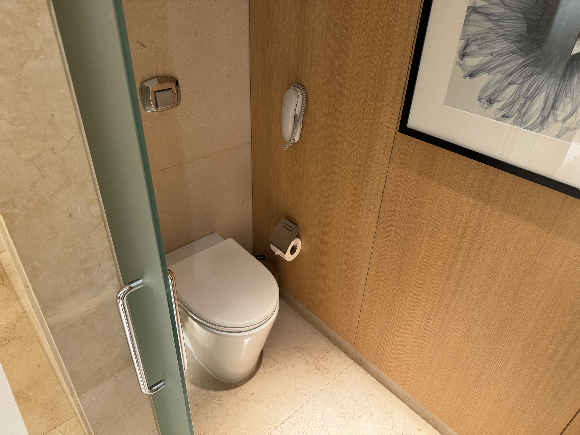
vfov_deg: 56.8
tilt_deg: -35.0
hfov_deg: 71.6
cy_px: 218
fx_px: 402
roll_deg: -3.1
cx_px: 290
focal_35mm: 24
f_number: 1.78
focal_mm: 6.76
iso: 320
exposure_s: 1/50
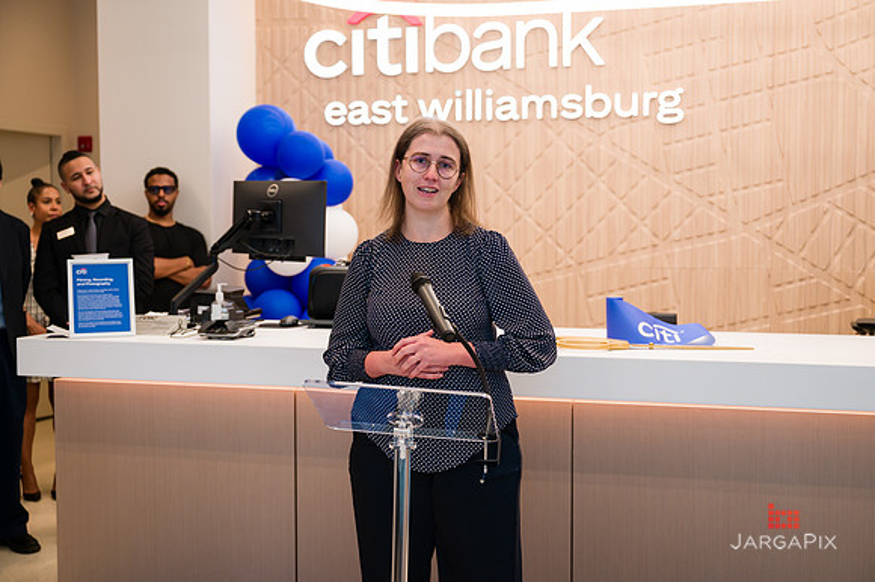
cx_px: 451
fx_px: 1108
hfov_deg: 43.1
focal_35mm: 46
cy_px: 282
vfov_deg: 29.4
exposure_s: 1/200
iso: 400
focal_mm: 44
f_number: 3.2
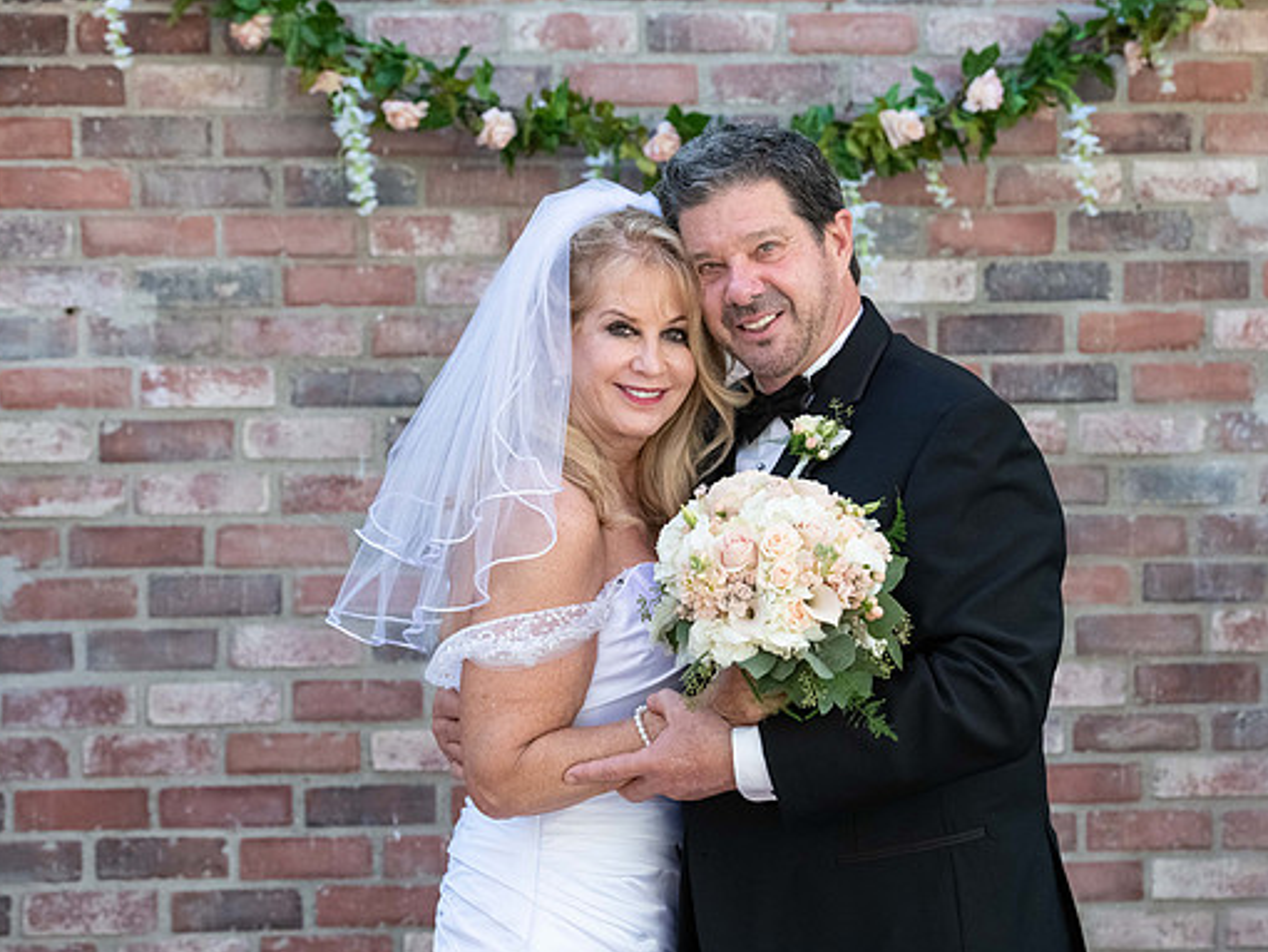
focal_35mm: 94
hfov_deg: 20.9
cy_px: 478
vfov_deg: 15.7
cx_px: 684
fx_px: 3445
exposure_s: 1/1000
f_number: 5
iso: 800
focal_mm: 86
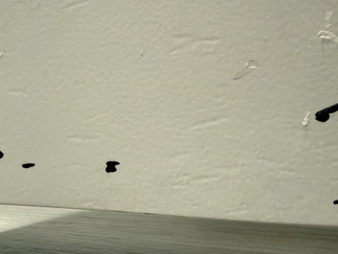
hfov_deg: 45.7
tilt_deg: -6.3
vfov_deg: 34.7
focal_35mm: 41
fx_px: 401
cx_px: 170
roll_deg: +0.2
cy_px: 178
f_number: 2.2
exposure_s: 1/60
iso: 640
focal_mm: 2.22
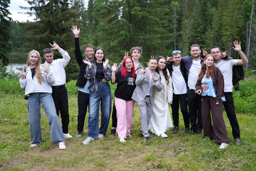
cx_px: 128
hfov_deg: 50.7
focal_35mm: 38
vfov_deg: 35.1
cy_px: 86
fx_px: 270
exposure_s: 1/200
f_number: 2.8
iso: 200
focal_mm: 38
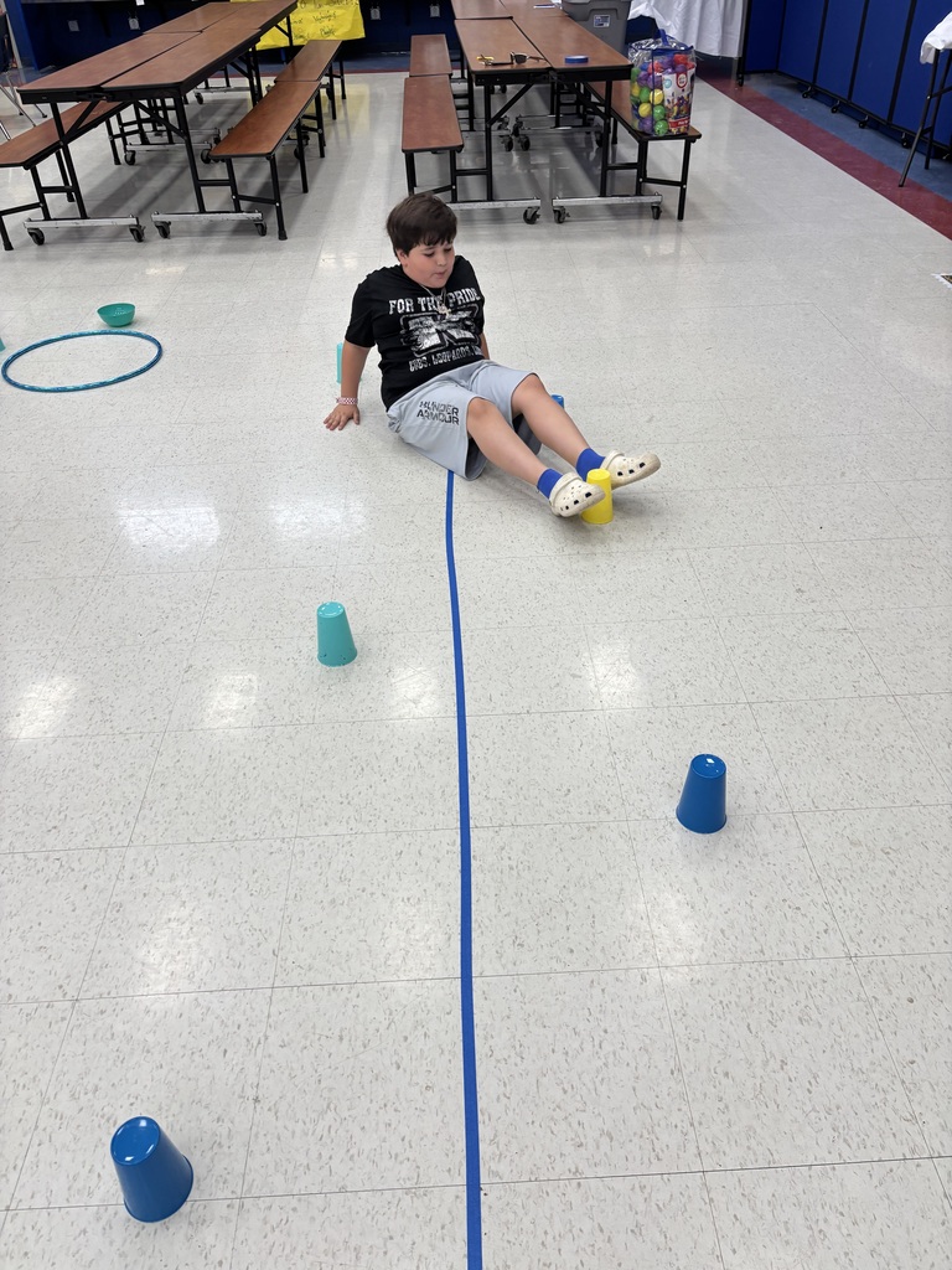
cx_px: 476
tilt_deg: -36.9
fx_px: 953
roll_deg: +1.8
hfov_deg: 53.1
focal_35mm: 26
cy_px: 635
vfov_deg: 67.3
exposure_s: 1/120
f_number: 1.6
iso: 100
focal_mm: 5.96
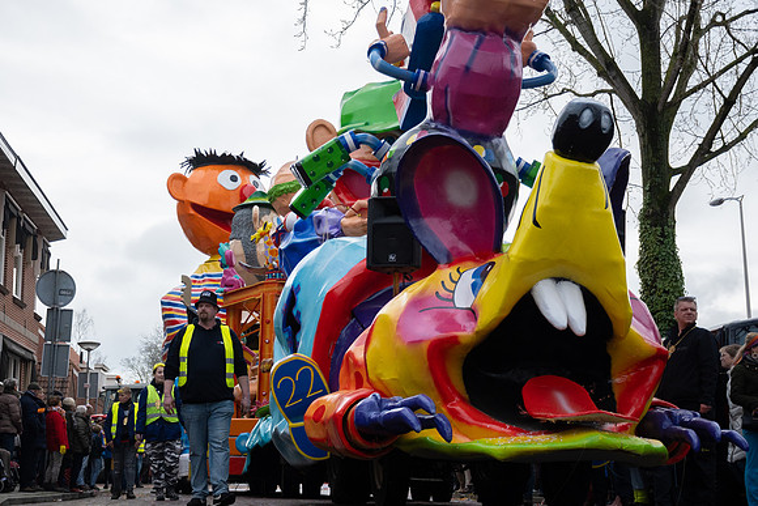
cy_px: 280
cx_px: 320
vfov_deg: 25.5
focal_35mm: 53
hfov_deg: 37.4
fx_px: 1117
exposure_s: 1/3200
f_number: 4
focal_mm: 30
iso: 400
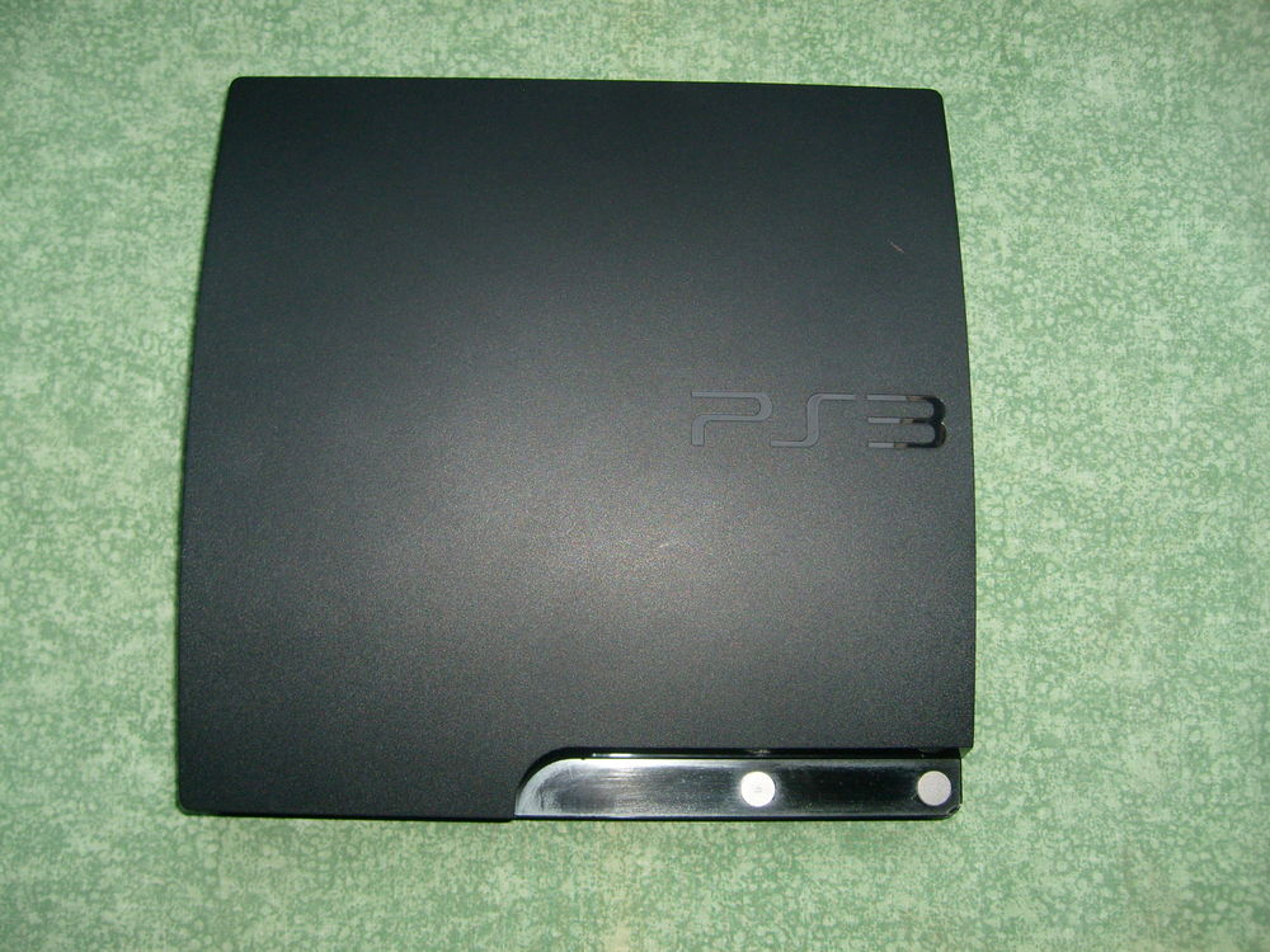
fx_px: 1284
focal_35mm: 35
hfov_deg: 52.6
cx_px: 635
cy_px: 476
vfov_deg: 40.7
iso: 100
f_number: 2.8
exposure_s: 1/45
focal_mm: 5.8
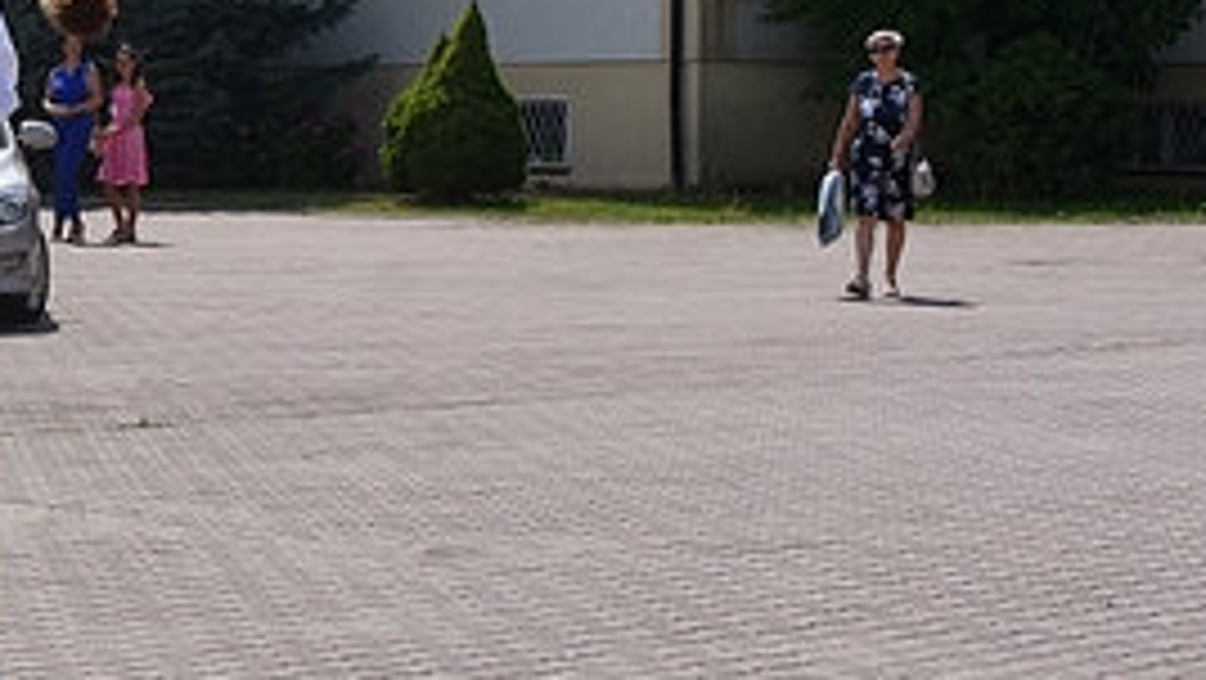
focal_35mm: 122
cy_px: 236
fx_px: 3903
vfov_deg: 9.9
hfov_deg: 17.1
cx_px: -22
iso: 160
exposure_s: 1/500
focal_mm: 26
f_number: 8
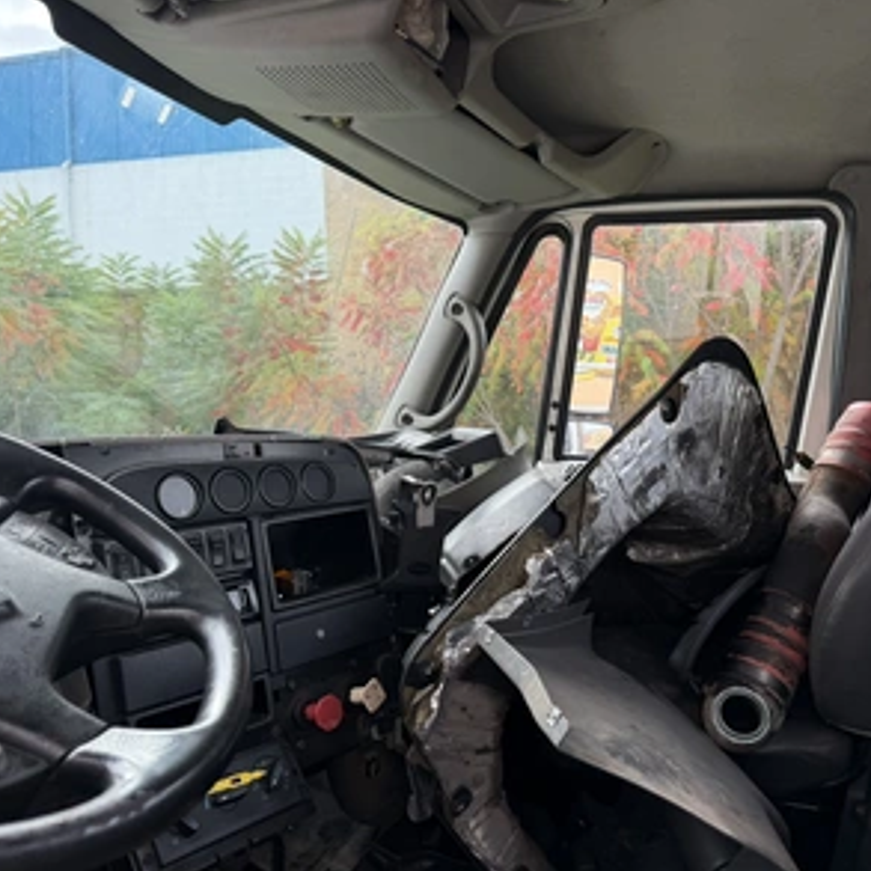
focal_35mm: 29
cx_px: 452
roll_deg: +0.6
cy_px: 440
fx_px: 826
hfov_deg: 55.6
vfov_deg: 55.6
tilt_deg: -4.2
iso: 80
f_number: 1.78
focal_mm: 6.76
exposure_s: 1/330
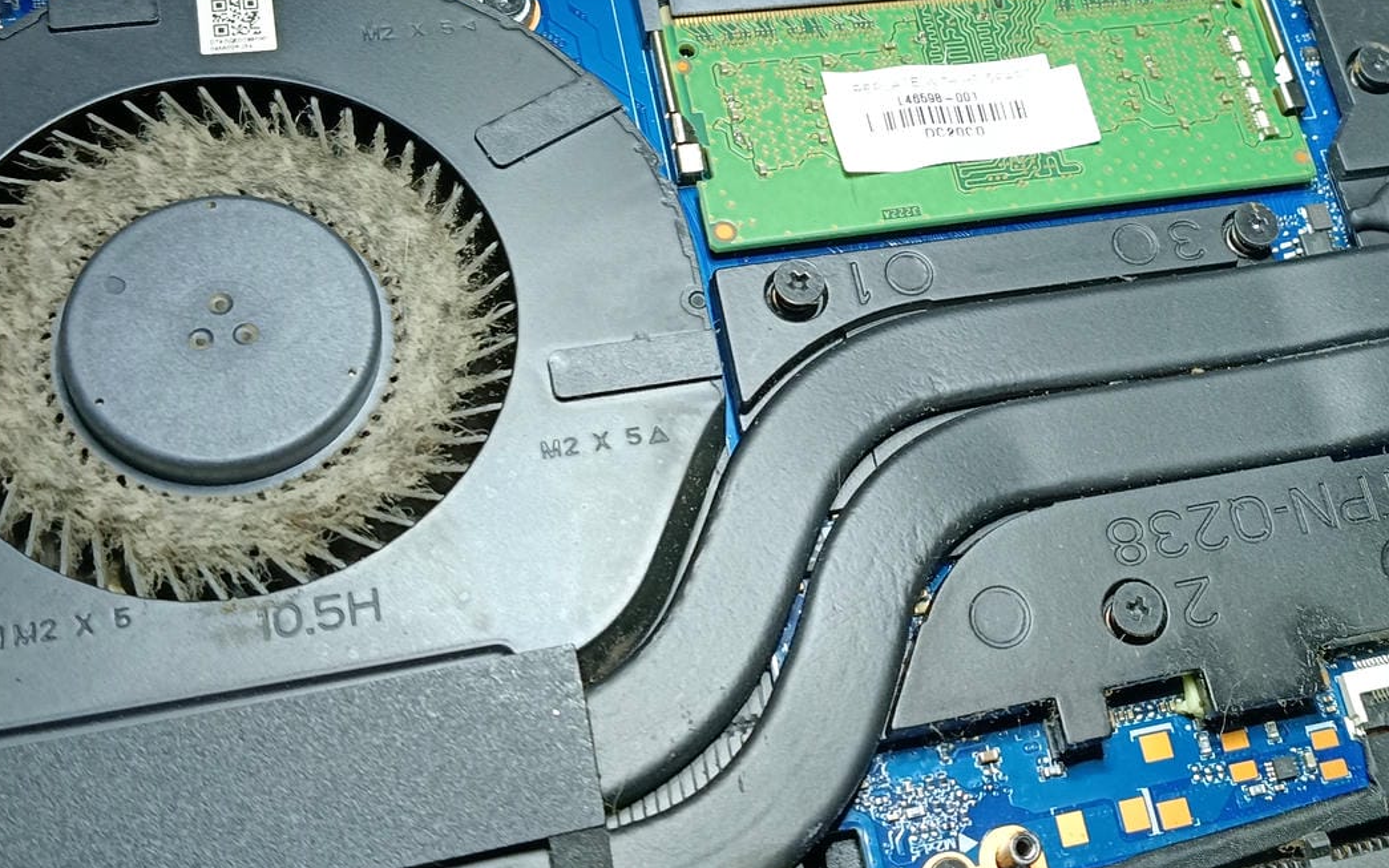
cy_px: 201
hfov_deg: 36.8
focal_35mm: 54
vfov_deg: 23.7
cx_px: 1008
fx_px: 2044
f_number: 1.8
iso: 351
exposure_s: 1/50
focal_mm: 4.81
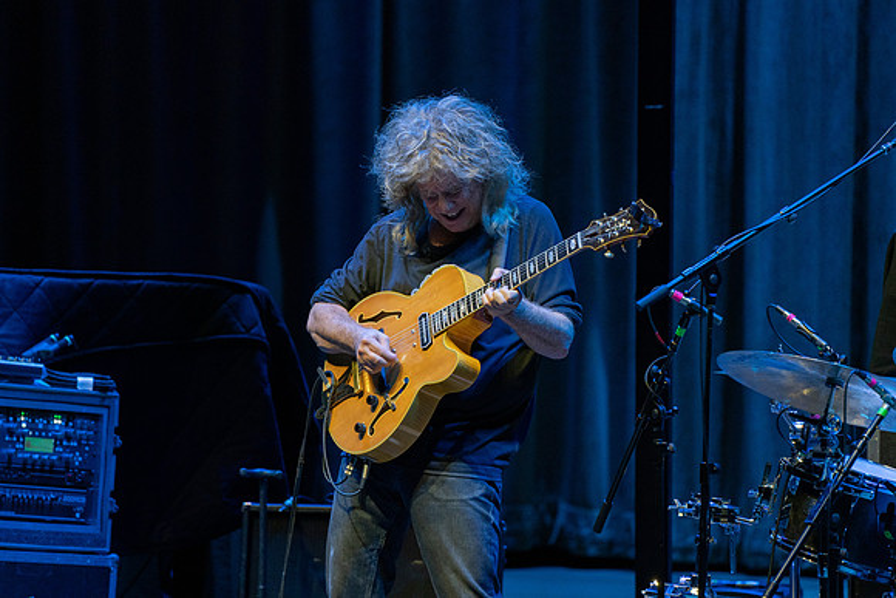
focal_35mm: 394
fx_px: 9808
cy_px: 299
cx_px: 448
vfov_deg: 3.5
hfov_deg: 5.2
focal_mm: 394
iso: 3200
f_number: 7.1
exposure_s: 1/320
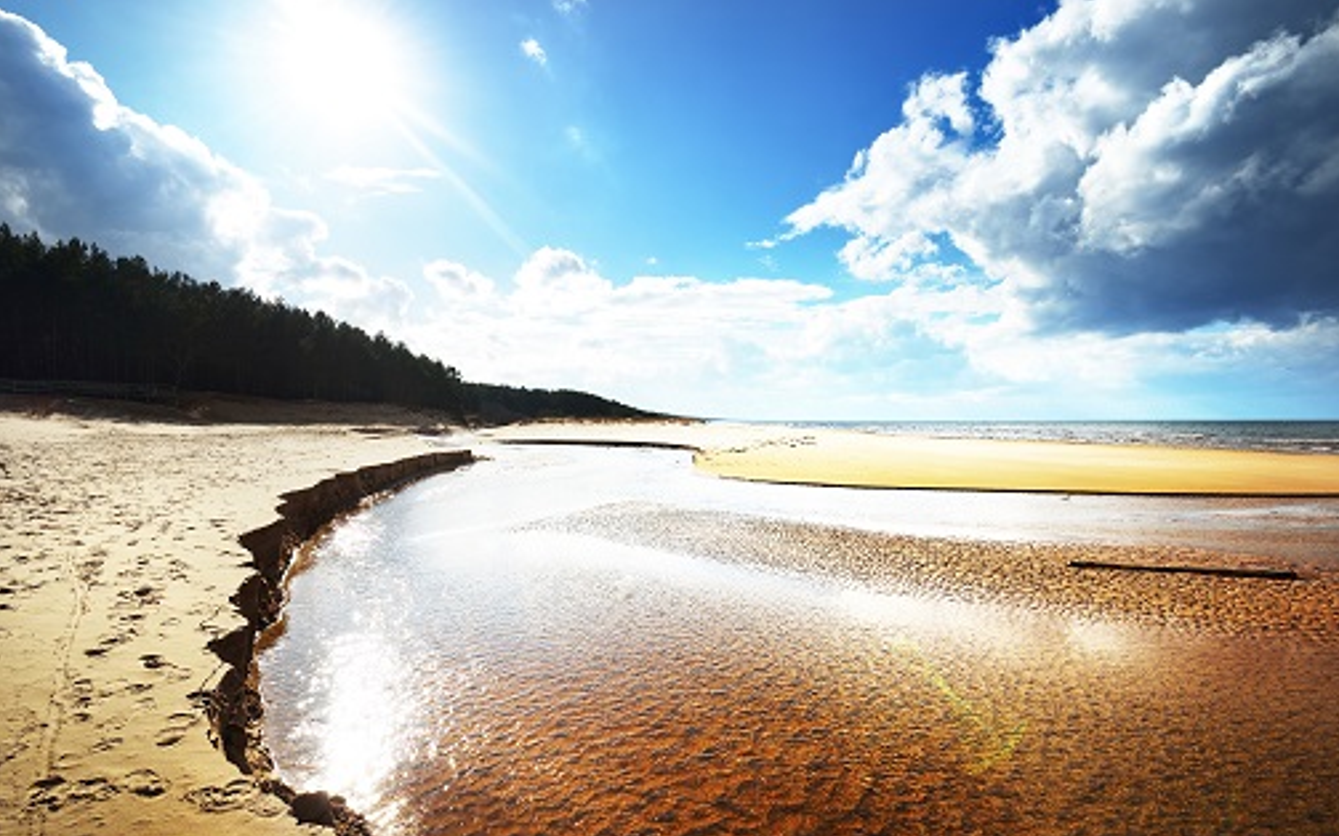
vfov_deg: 67.8
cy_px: 463
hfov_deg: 94.3
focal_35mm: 17
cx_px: 695
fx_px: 620
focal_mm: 16
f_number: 9
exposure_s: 1/1000
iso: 100
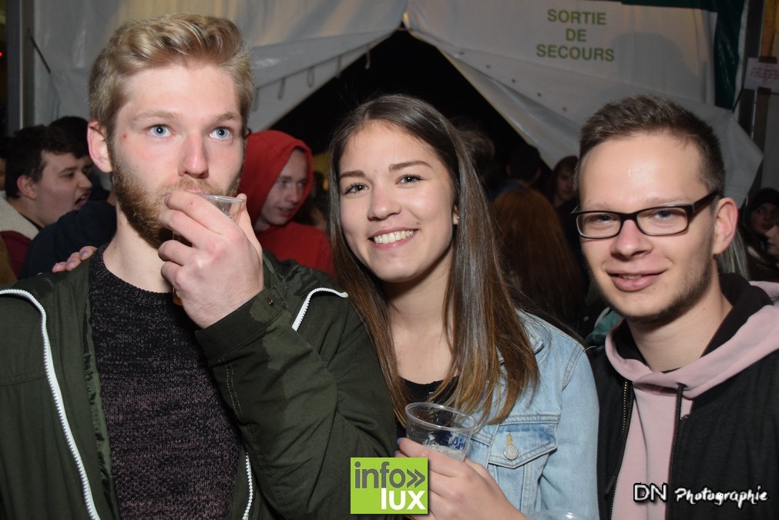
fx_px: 779
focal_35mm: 36
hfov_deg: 53.1
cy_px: 260
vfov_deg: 36.9
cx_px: 390
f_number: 4
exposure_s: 1/60
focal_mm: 24
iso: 1600
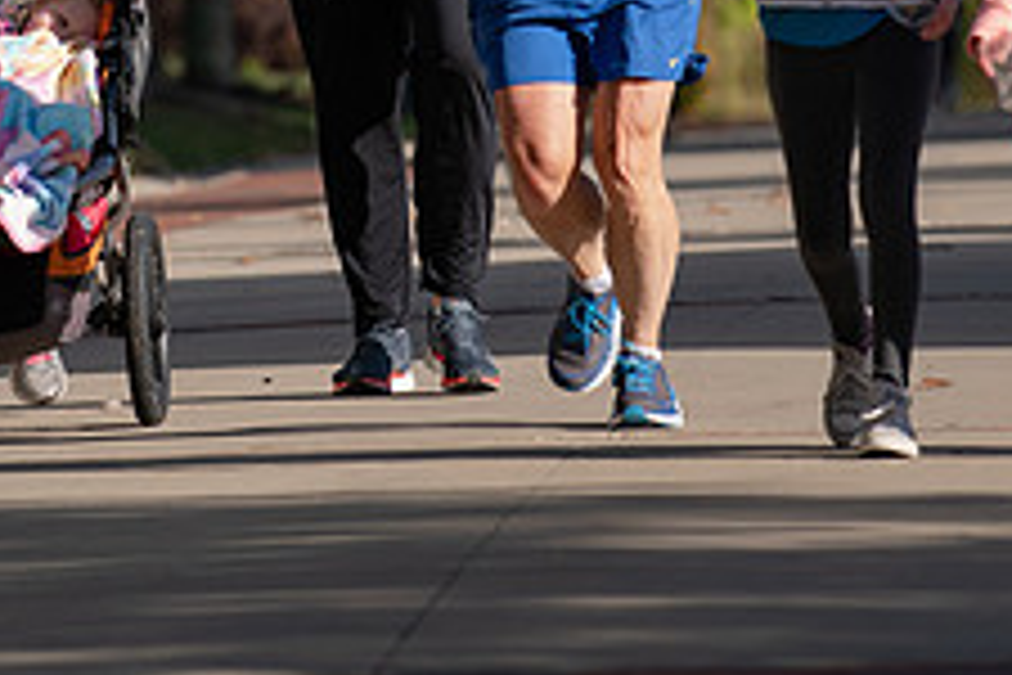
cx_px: 180
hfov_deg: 2.7
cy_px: -169
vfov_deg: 1.8
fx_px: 21728
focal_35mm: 773
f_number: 5.6
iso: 200
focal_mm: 300
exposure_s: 1/800
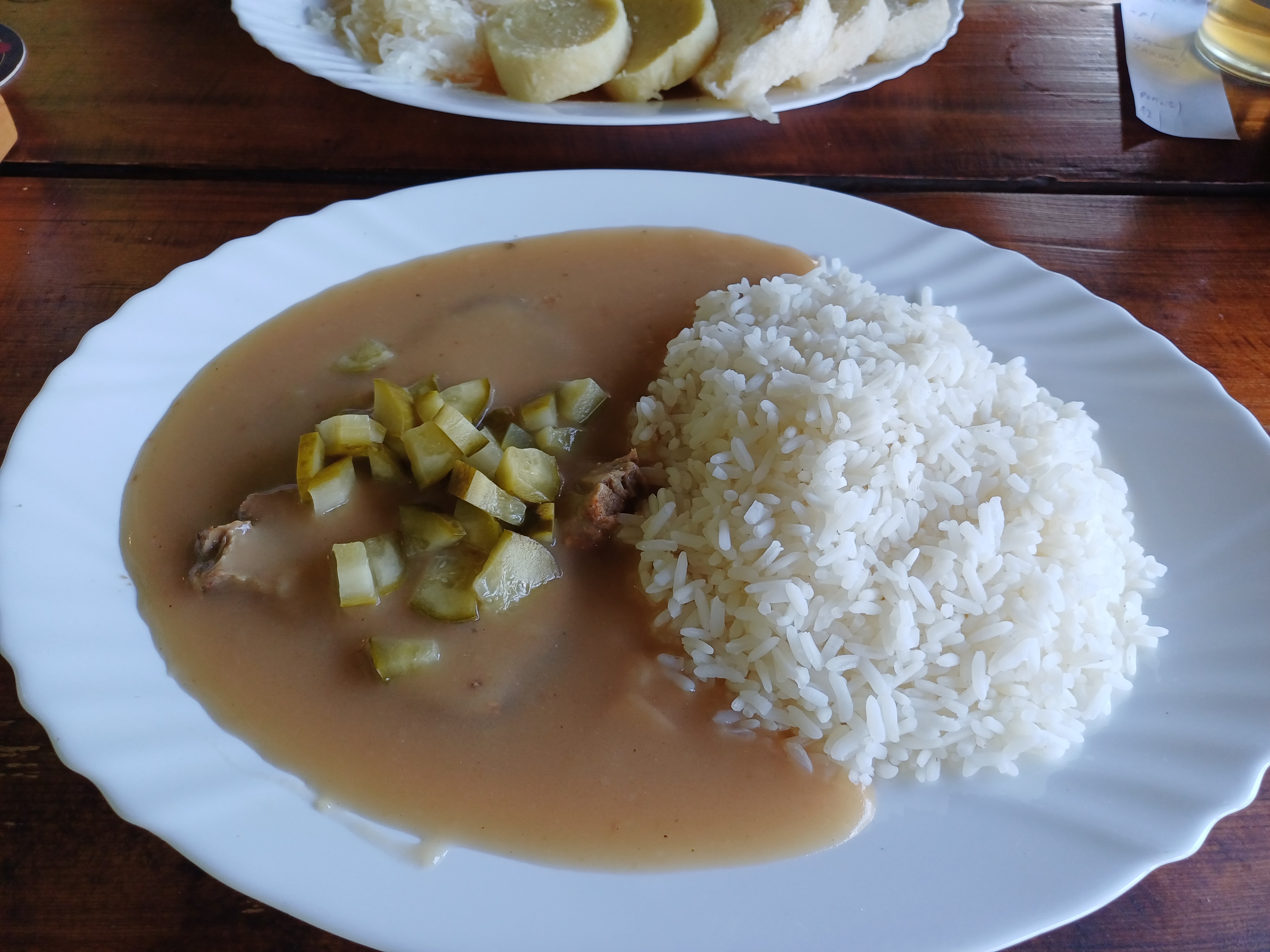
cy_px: 476
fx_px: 917
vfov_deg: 54.9
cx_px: 635
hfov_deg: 69.4
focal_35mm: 25
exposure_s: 1/50
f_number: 1.8
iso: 64
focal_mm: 4.65
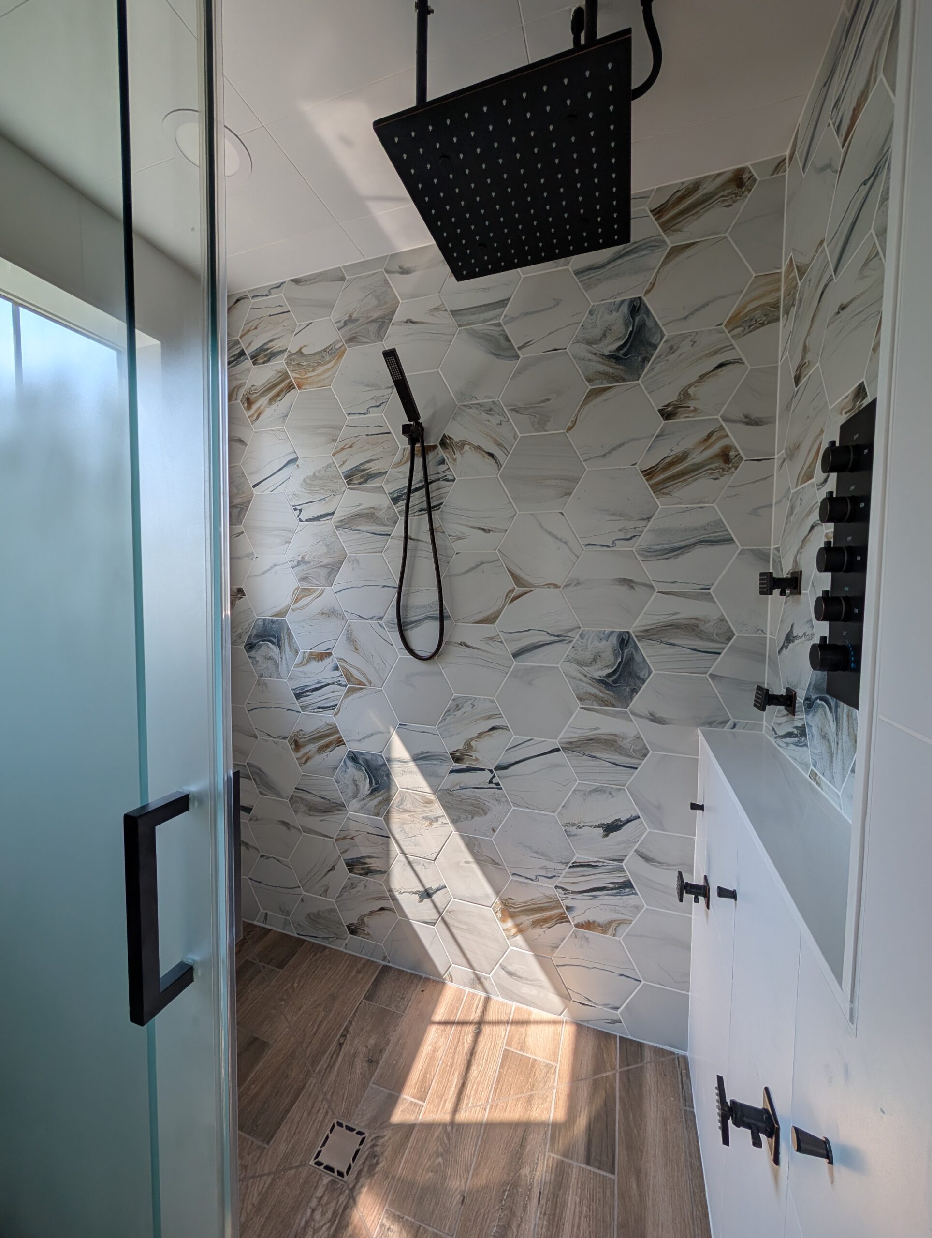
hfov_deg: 94.6
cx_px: 466
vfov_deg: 110.5
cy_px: 619
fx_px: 430
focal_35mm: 12
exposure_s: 1/741
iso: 47
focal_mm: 2.02
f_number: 1.7
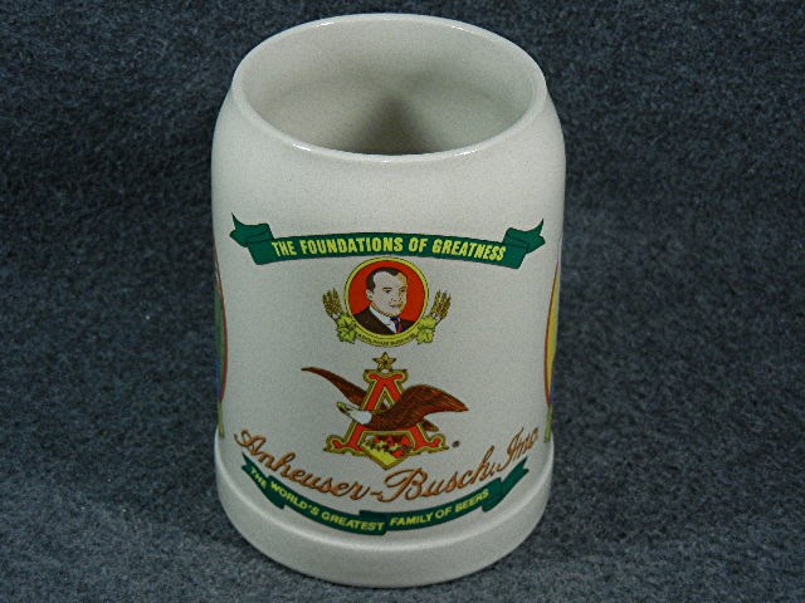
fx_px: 1791
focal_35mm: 77
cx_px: 402
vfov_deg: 19.1
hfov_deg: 25.3
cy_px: 302
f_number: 4.3
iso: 352
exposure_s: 1/30
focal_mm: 13.9
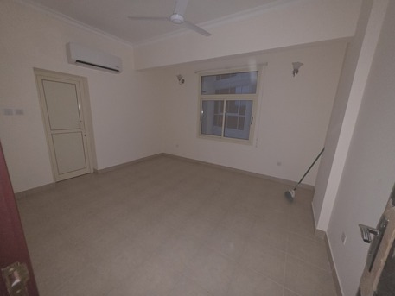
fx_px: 148
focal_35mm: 13
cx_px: 198
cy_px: 148
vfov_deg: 89.9
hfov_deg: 106.2
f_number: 1.9
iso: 400
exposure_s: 1/22.6
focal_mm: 2.2
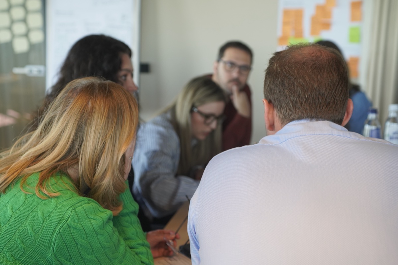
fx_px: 553
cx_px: 199
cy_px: 132
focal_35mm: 50
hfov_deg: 39.6
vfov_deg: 27.0
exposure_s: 1/160
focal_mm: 50
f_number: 4
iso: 1250
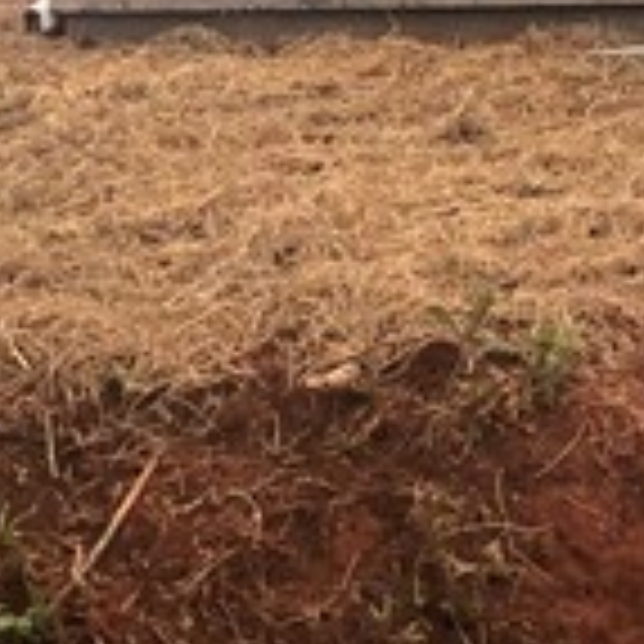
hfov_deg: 8.9
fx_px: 3852
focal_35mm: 183
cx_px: 1383
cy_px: -320
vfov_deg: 9.3
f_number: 1.8
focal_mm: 3.99
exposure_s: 1/122
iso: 25
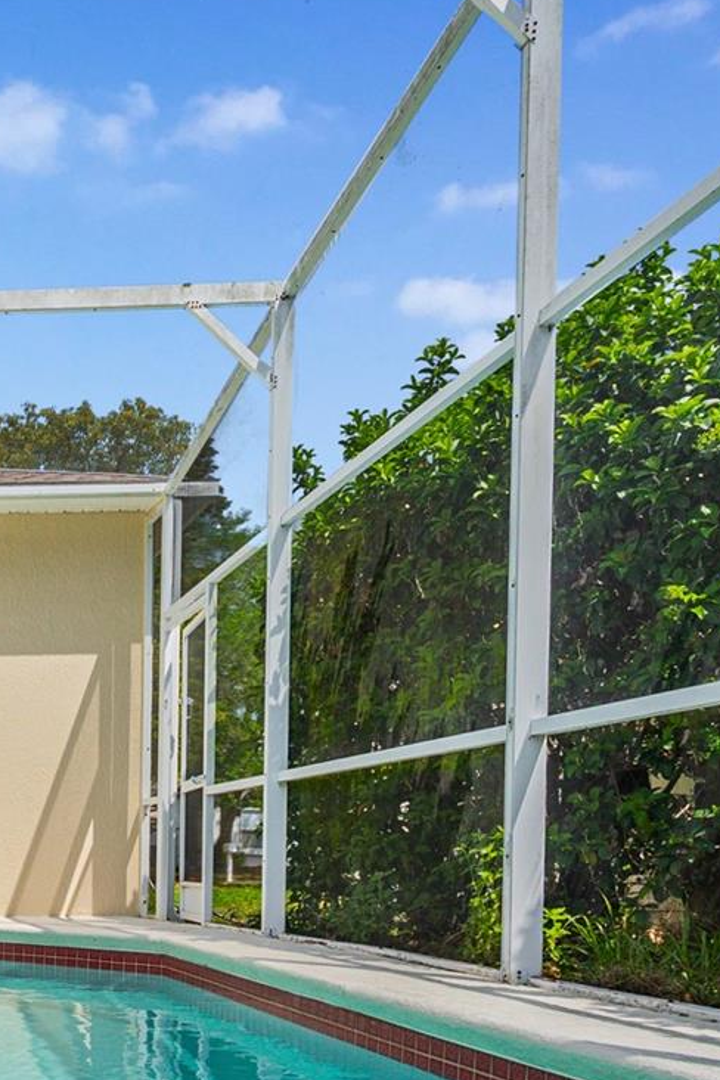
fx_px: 1050
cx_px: -227
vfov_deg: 52.8
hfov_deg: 29.8
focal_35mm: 35
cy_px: 766
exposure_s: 1/8000
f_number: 8
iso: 400
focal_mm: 16
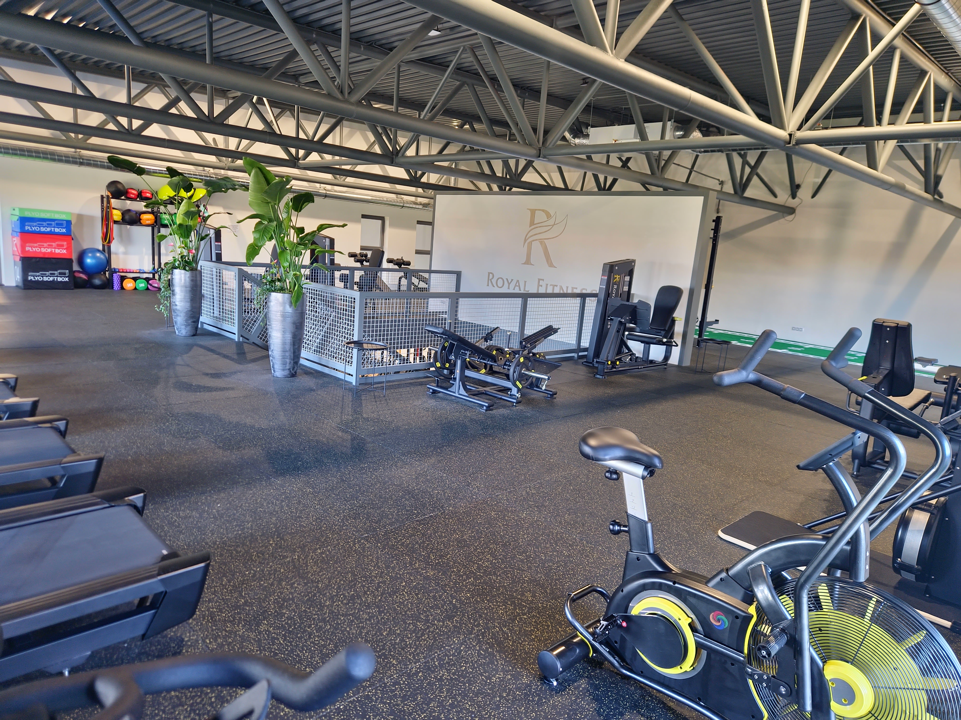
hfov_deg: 73.9
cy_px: 360
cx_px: 480
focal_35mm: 23
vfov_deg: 58.9
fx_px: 639
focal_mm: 5.4
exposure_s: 1/25
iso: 100
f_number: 1.8
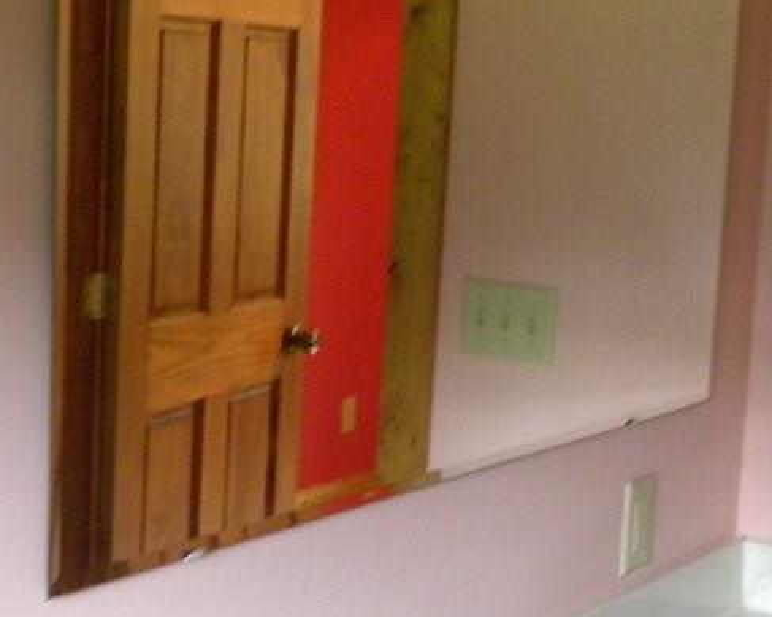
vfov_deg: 20.1
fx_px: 1735
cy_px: 354
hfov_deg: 24.9
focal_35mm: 76
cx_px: 520
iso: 400
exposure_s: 1/15
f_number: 3.2
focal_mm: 6.6
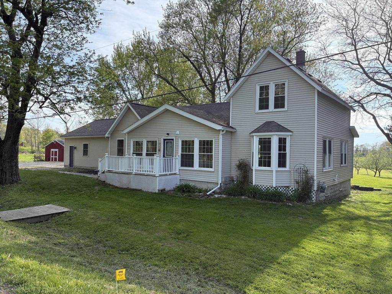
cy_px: 147
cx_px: 196
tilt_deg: +0.7
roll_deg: -1.4
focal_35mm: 26
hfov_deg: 67.3
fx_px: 294
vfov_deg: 53.1
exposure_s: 1/1587
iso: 64
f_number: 1.6
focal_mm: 5.96
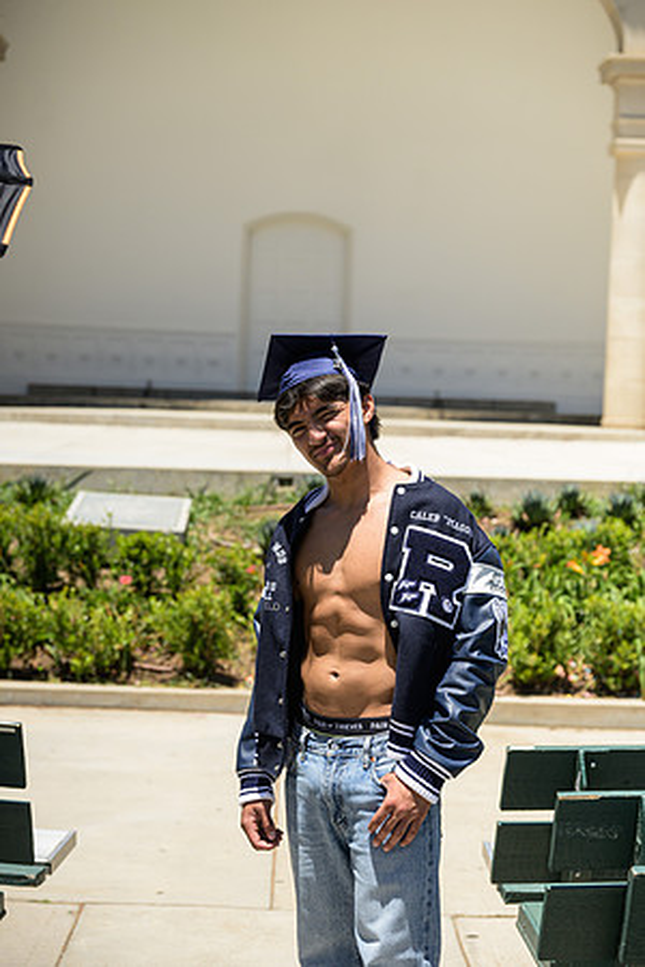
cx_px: 322
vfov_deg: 30.5
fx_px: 1774
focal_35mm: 66
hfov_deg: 20.6
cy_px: 484
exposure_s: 1/6400
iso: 800
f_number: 4
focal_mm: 66
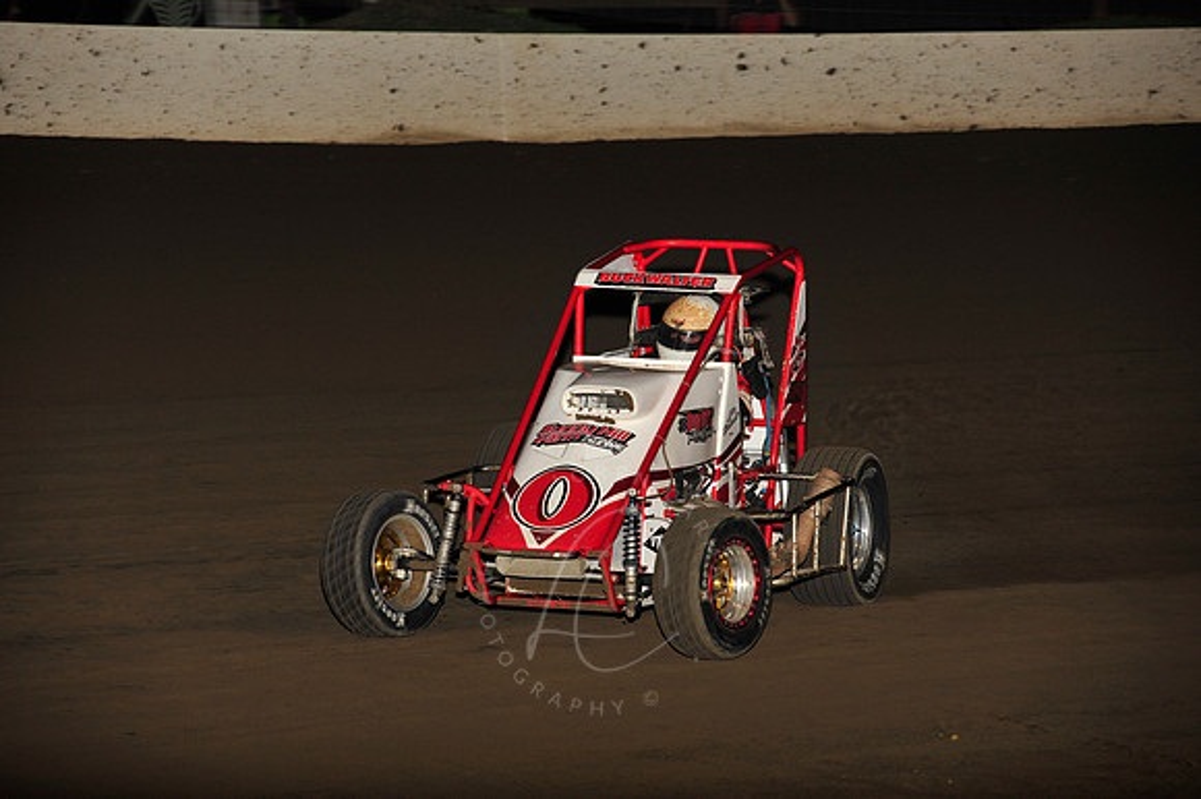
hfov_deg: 12.1
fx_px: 5668
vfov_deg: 8.1
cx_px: 600
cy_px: 400
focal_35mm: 170
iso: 800
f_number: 6.3
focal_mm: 170
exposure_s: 1/320
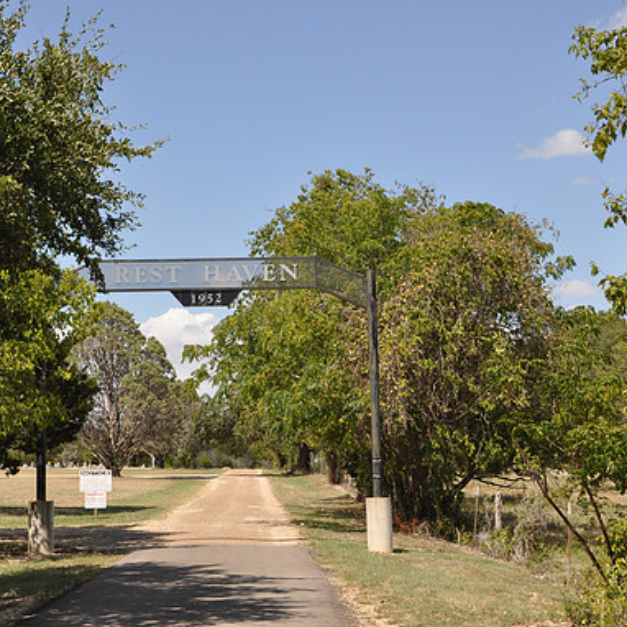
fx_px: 1386
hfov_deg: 25.4
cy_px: 313
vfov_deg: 25.5
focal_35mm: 68
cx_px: 230
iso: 200
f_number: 8
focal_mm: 35
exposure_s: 1/250
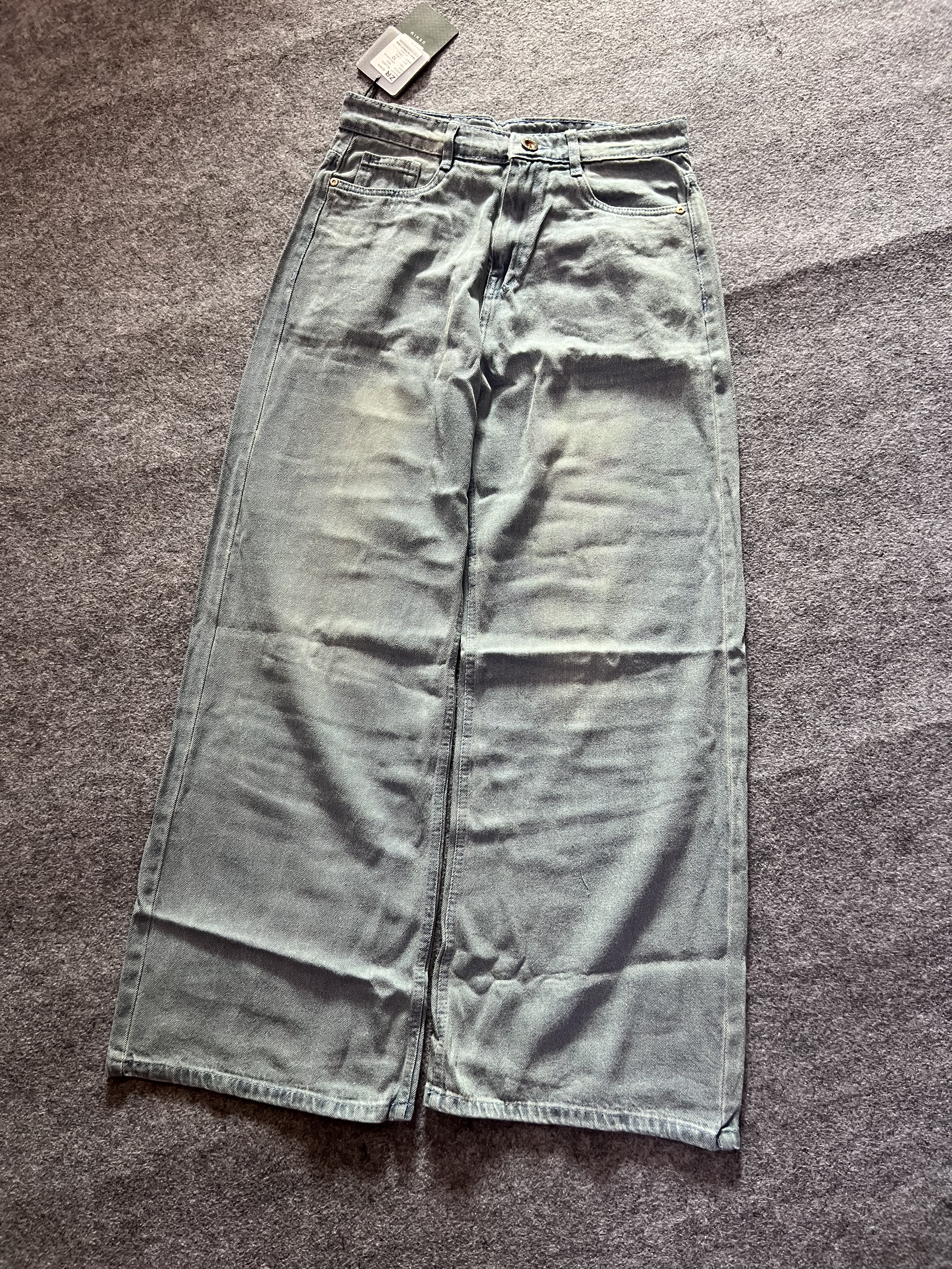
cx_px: 476
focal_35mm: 26
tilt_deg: -79.3
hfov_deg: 53.1
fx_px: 953
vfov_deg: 67.3
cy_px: 634
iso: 200
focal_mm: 5.7
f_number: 1.5
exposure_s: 1/50
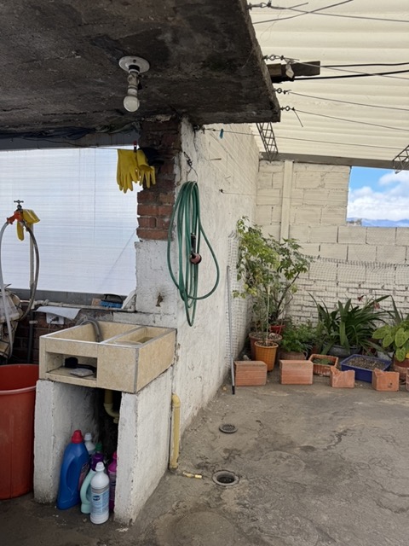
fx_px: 378
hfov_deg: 56.8
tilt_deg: -4.3
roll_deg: -1.9
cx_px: 204
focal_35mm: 24
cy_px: 273
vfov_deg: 71.6
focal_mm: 6.76
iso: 80
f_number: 1.78
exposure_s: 1/747
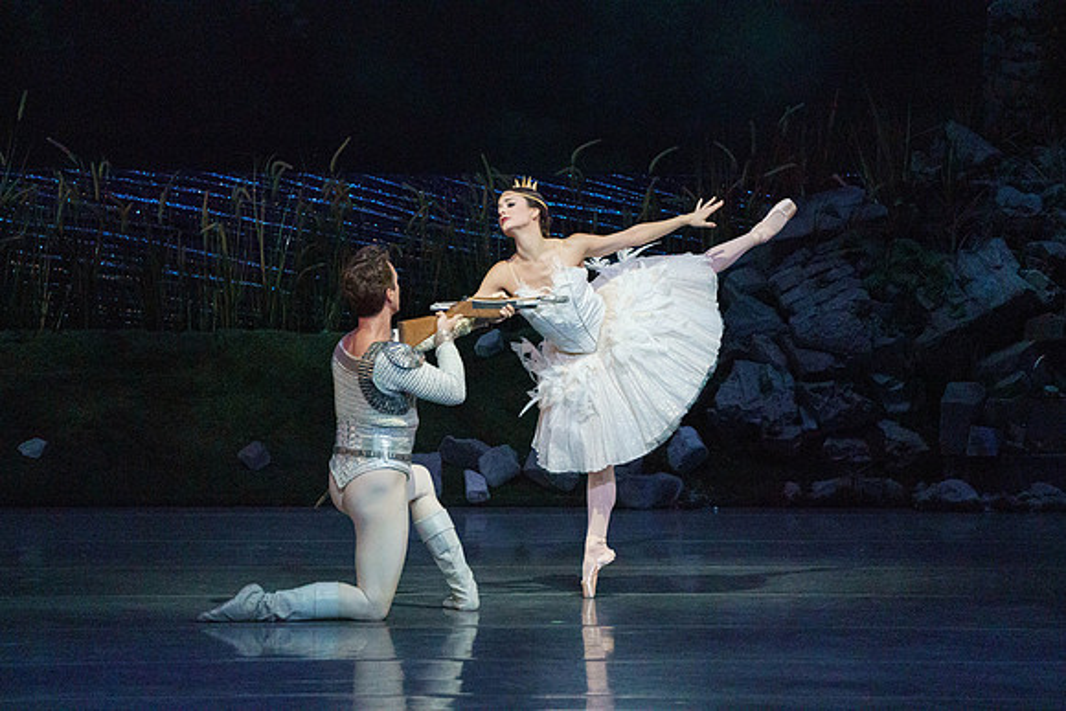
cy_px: 356
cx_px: 533
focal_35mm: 373
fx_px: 11047
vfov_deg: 3.7
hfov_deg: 5.5
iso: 8000
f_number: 5.6
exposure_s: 1/320
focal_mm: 373
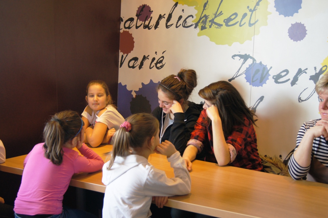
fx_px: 478
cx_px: 164
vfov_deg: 25.7
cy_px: 109
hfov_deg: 37.9
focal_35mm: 52
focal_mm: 35
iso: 500
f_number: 5
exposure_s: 1/60
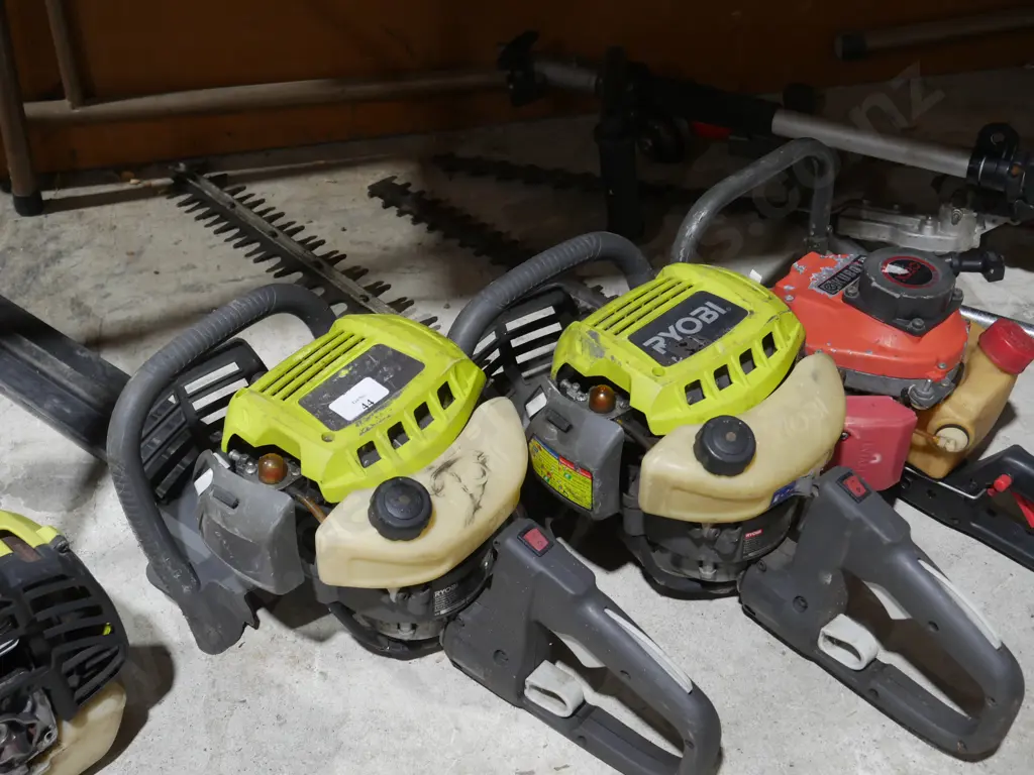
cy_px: 388
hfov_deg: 38.2
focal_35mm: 50
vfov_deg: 29.1
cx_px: 517
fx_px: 1494
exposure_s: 1/60
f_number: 5.3
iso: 800
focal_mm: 25
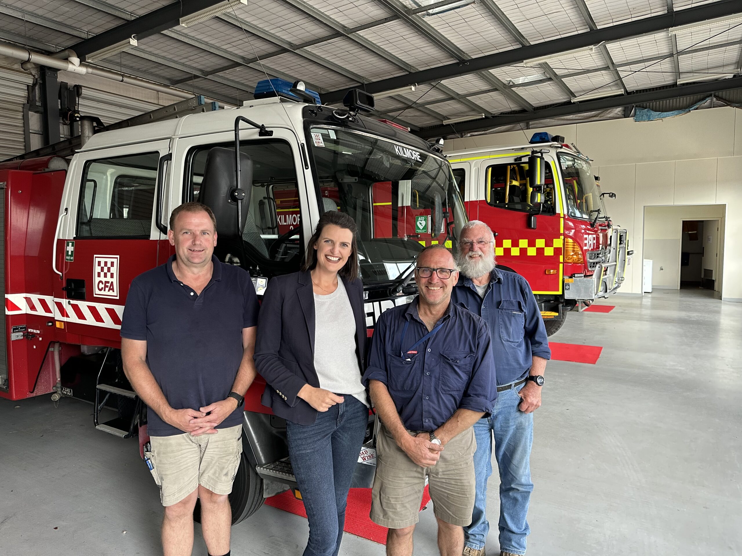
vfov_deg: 56.8
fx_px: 514
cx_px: 371
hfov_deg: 71.6
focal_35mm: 24
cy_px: 278
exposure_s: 1/121
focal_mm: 6.86
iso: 200
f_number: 1.78
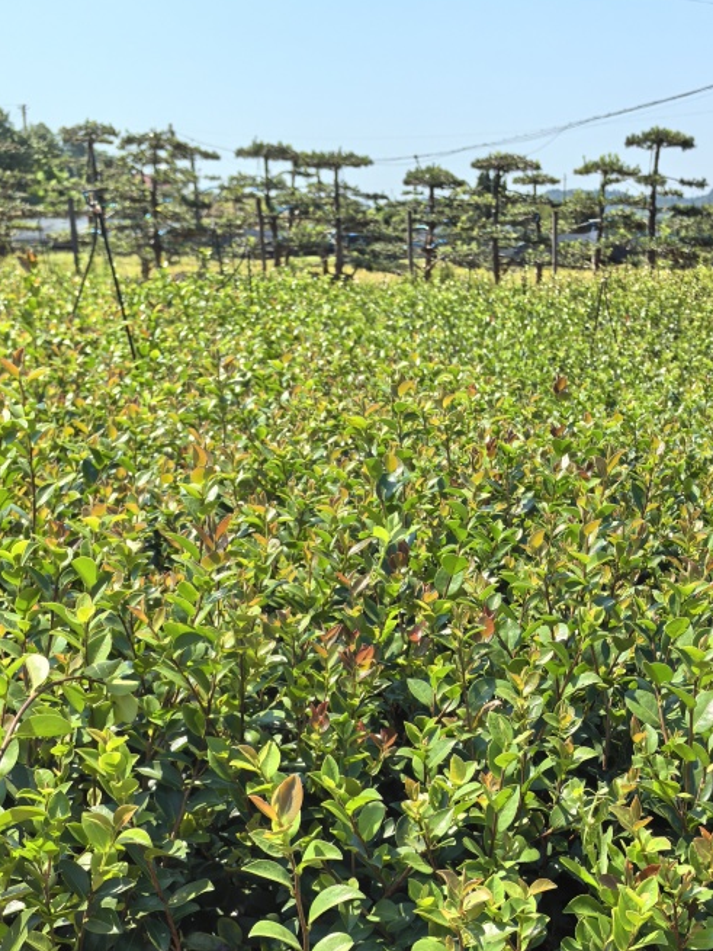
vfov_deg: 42.0
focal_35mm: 44
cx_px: 486
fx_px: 1209
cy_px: 683
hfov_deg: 32.5
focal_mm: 5.75
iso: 50
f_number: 2
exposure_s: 1/2849
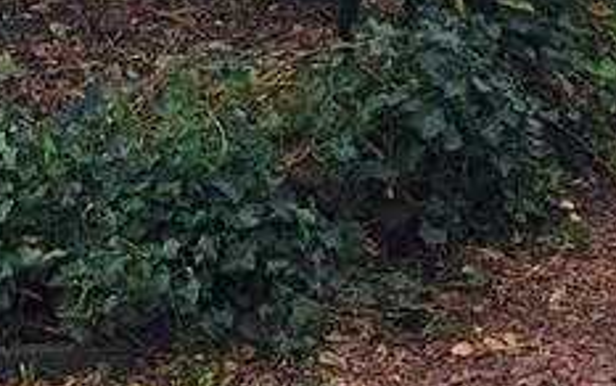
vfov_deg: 7.0
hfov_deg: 12.3
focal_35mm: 170
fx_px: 2856
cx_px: 423
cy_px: -743
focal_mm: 5.4
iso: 40
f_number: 1.8
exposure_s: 1/1073
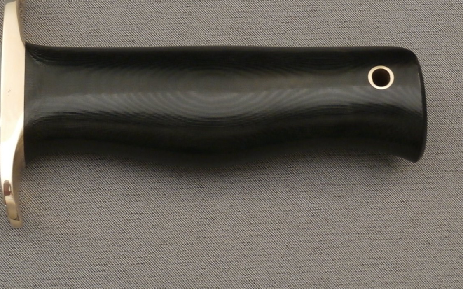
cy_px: 97
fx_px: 1148
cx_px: 168
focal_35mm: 91
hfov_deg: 22.7
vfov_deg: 14.3
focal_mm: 11.86
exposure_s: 1/13
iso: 400
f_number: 4.3
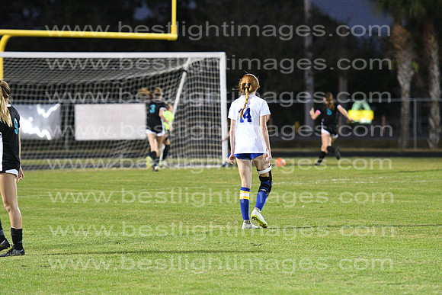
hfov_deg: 8.9
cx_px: 221
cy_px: 148
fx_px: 2855
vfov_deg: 5.9
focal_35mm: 232
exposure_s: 1/800
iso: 8000
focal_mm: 155
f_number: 2.8
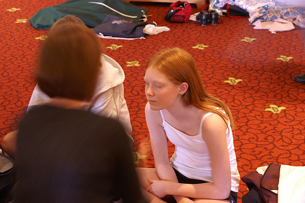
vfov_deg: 18.2
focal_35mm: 75
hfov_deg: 27.0
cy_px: 102
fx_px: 635
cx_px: 152
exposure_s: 1/4
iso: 400
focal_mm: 50
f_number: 5.6
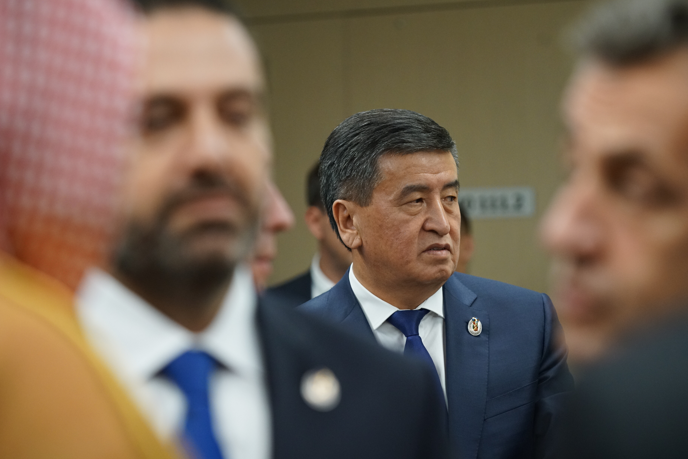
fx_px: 3000
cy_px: 228
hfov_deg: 13.1
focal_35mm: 157
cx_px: 367
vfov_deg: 8.7
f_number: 4
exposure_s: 1/250
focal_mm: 145
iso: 3200
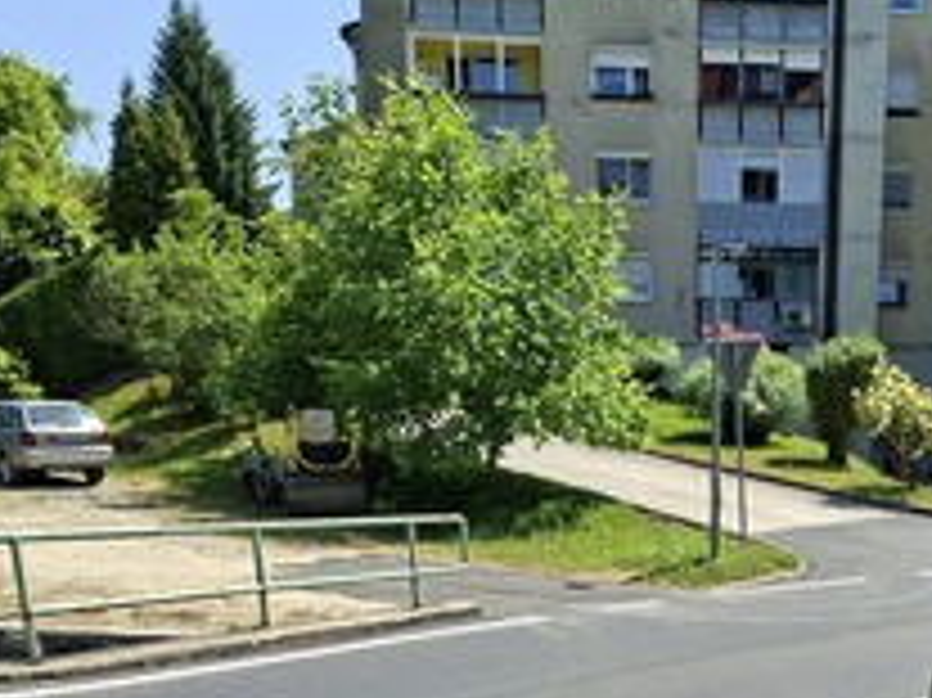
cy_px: 703
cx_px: 689
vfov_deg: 27.4
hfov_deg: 37.4
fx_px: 1345
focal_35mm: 50
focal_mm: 5.54
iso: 50
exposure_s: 1/1451
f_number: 1.8
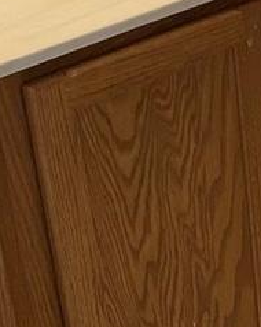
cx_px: 526
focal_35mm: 128
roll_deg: -2.1
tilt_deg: -25.5
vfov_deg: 15.0
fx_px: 1238
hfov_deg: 10.9
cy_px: 87
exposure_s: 1/60
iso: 250
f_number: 1.8
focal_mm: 4.25
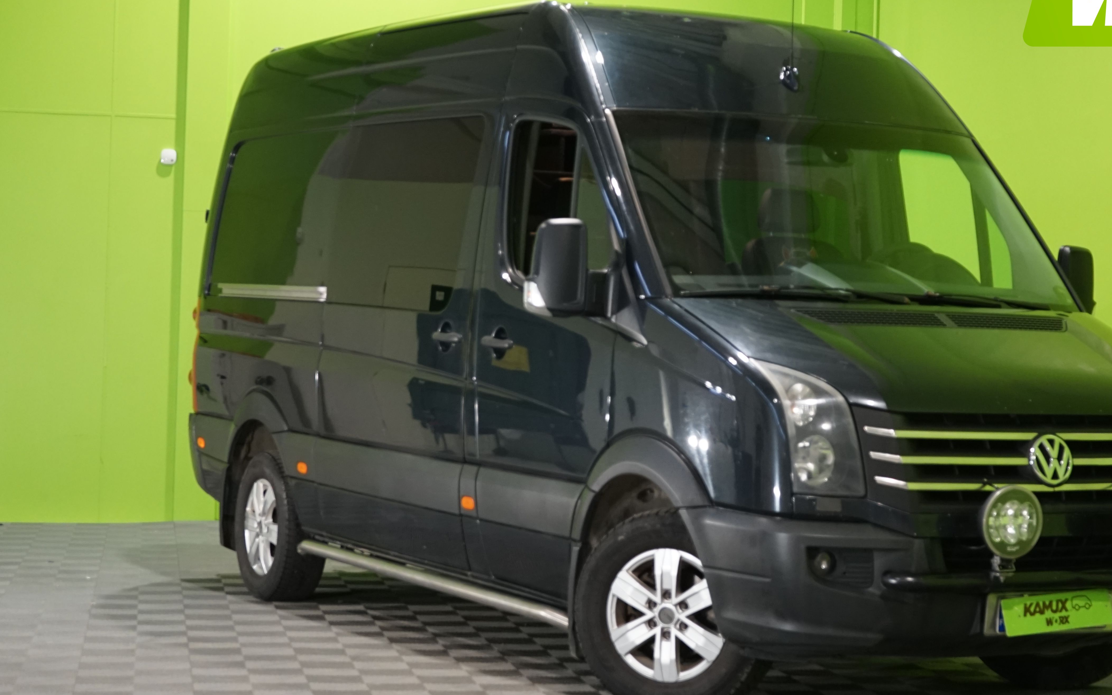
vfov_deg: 16.3
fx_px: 2425
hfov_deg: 25.7
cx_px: 726
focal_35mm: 80
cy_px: 316
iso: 1250
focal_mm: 55
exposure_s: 1/30
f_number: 5.6
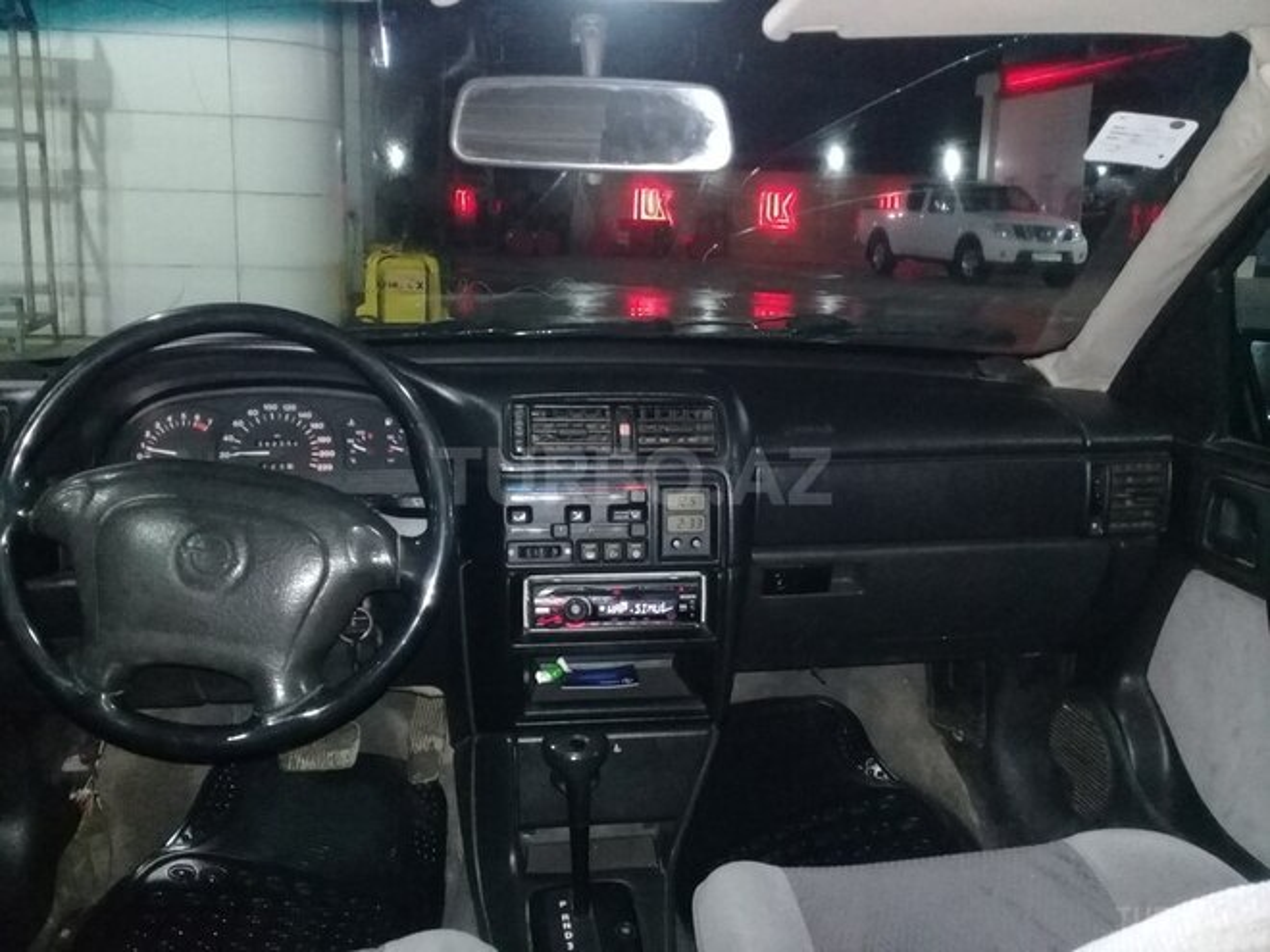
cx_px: 635
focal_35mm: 31
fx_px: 1137
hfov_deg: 58.4
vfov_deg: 45.4
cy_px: 476
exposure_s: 1/17
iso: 640
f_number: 2.2
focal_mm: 3.3
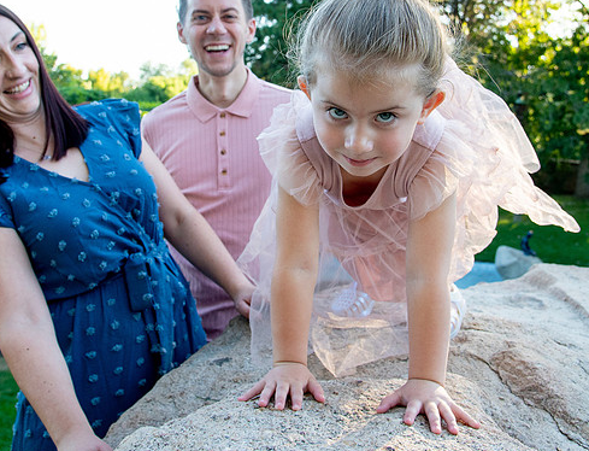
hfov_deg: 46.5
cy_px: 119
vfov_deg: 35.7
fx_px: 685
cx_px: 285
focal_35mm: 40
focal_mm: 24
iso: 1000
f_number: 6.3
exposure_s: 1/250
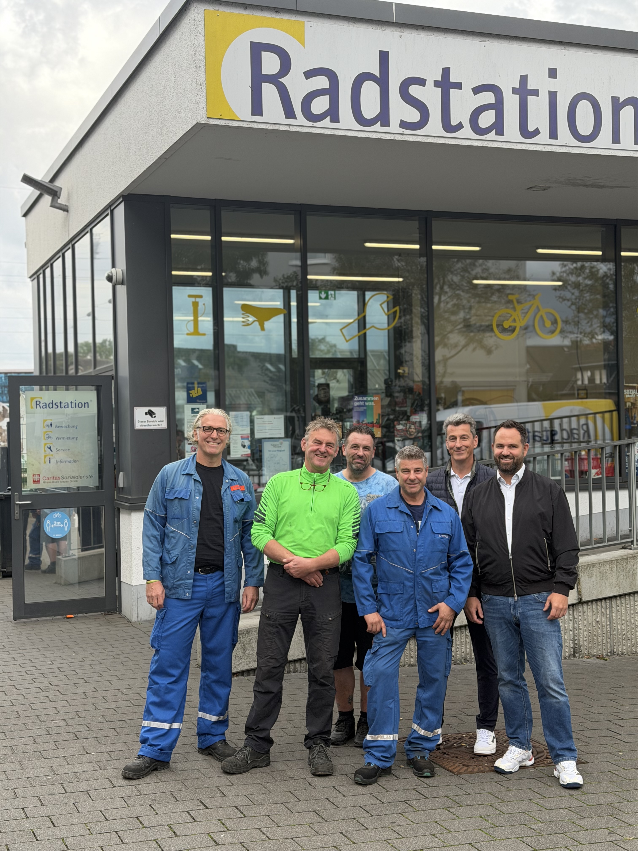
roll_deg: +2.2
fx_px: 1180
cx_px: 319
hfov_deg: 30.3
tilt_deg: +0.0
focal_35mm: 48
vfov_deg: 39.7
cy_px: 426
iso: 80
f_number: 1.78
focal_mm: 6.76
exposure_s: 1/875
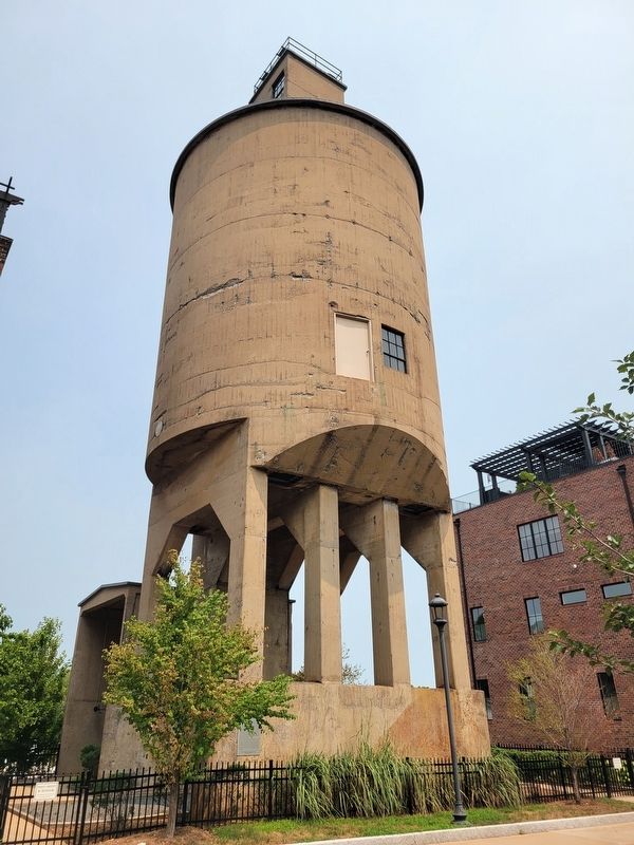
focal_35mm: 26
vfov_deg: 67.3
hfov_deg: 53.1
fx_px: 635
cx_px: 317
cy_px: 422
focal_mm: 5.4
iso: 40
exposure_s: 1/2866
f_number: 1.8
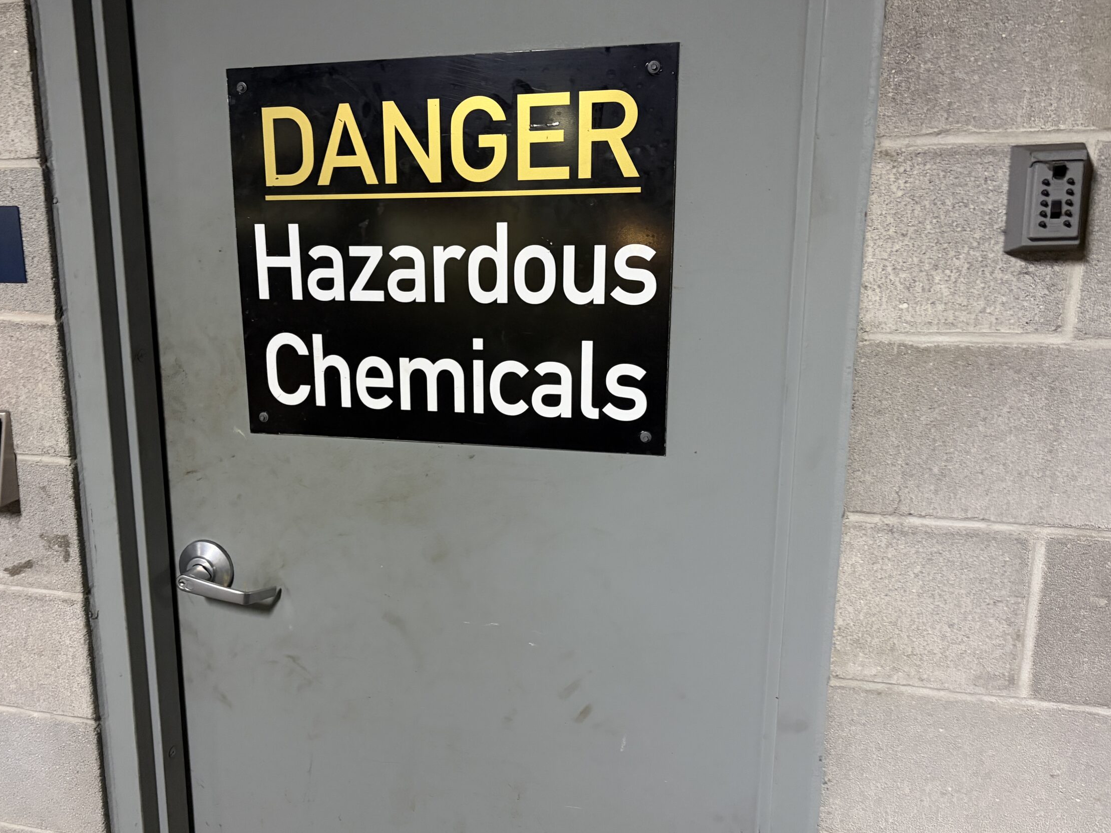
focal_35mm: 30
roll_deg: +2.4
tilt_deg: -12.3
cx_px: 477
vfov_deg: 46.8
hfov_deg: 59.7
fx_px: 963
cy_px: 421
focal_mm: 5.96
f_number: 1.6
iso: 500
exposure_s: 1/30
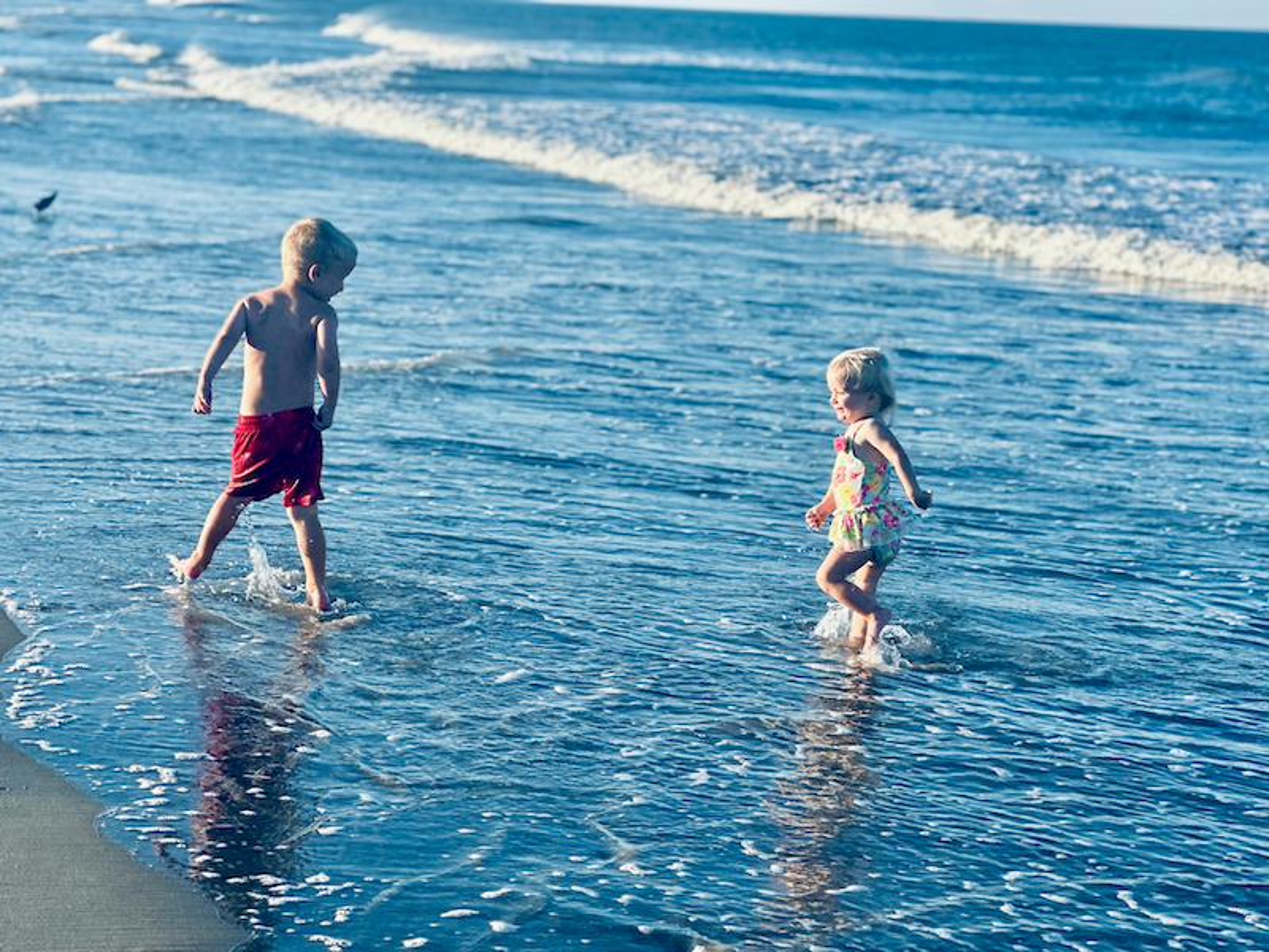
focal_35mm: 77
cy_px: 476
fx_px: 2823
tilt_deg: -7.6
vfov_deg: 19.1
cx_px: 634
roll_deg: -2.5
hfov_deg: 25.3
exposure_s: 1/314
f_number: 2.8
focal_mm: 9
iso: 32
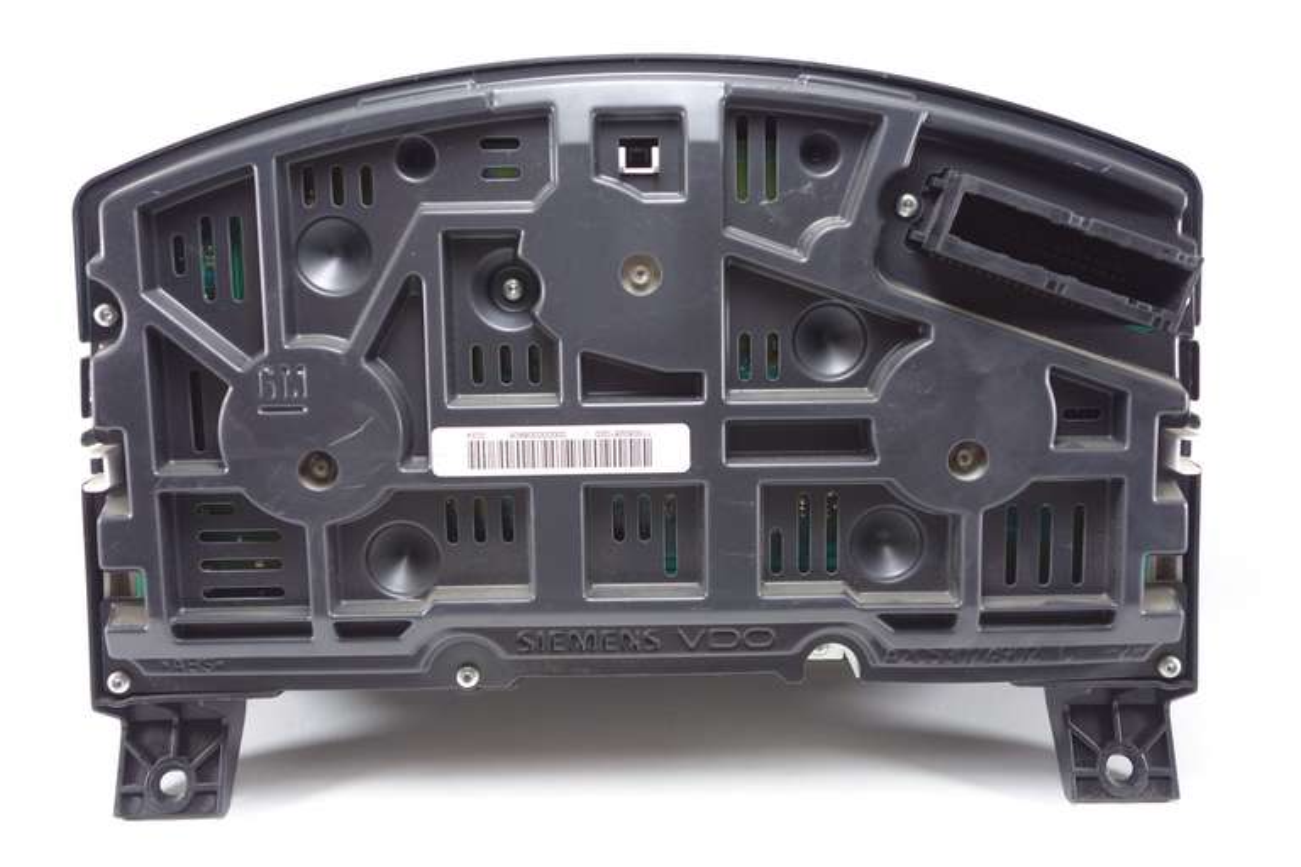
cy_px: 434
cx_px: 650
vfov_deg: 34.2
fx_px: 1409
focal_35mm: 39
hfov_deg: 49.6
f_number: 2.8
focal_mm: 14.57
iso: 320
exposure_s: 1/40
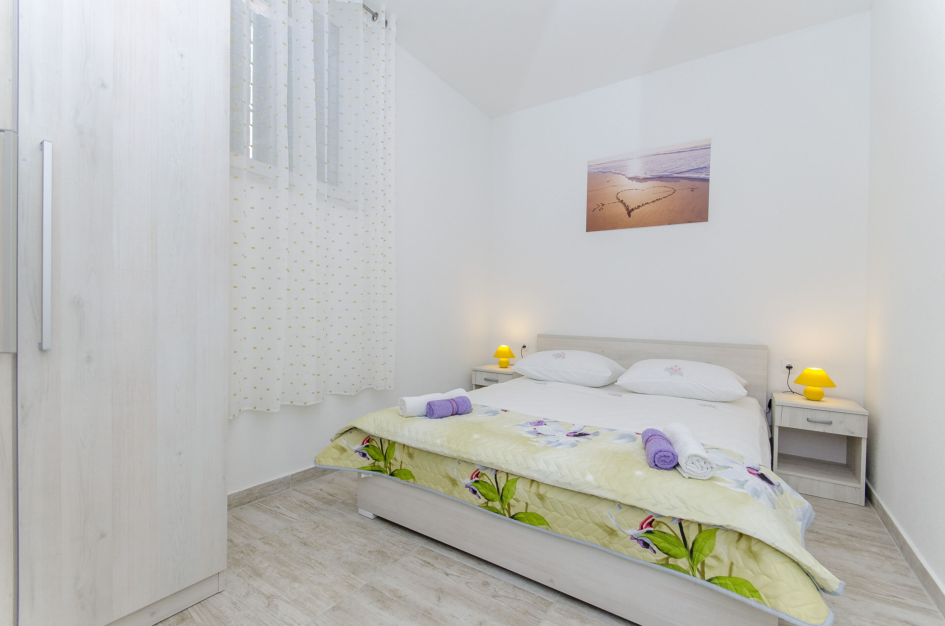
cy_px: 313
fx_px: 393
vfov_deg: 77.1
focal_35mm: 15
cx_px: 472
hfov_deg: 100.5
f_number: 8
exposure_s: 1/125
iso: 640
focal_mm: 10
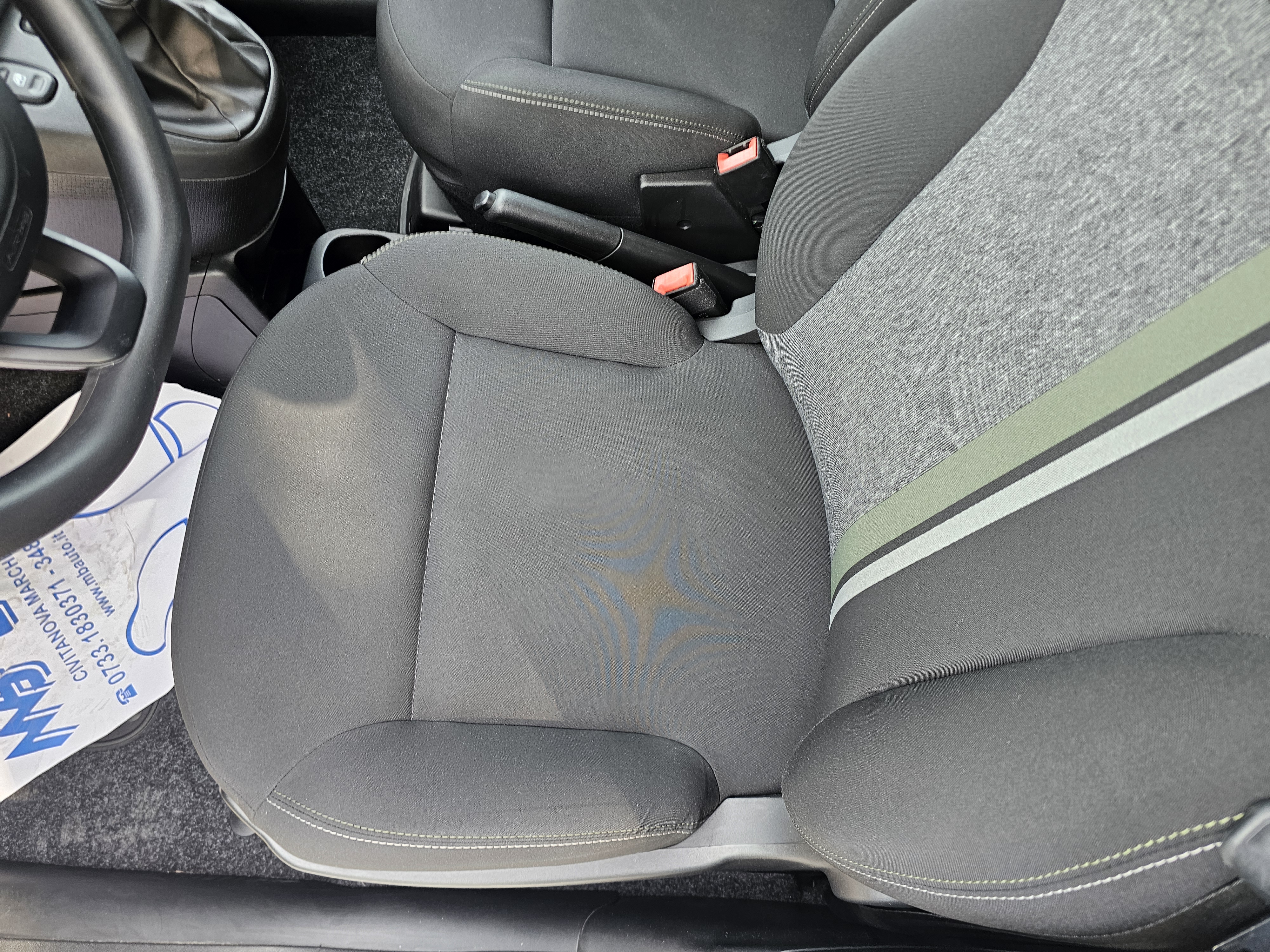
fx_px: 844
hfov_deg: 73.9
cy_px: 476
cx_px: 635
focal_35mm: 23
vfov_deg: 58.9
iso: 160
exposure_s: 1/100
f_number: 1.7
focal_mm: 6.3
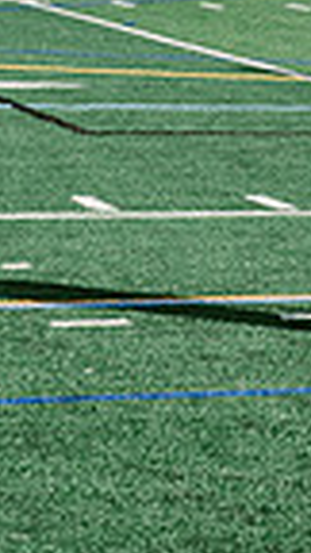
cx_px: 1102
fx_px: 3460
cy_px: -83
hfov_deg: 4.8
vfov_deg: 9.0
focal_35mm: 236
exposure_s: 1/2500
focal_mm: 56
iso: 640
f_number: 5.6
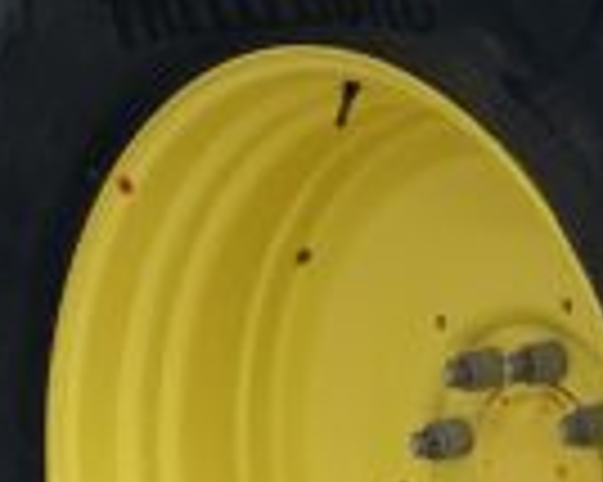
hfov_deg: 8.8
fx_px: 3870
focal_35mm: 217
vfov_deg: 7.1
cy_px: -81
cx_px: 801
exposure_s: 1/1221
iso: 16
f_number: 1.8
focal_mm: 3
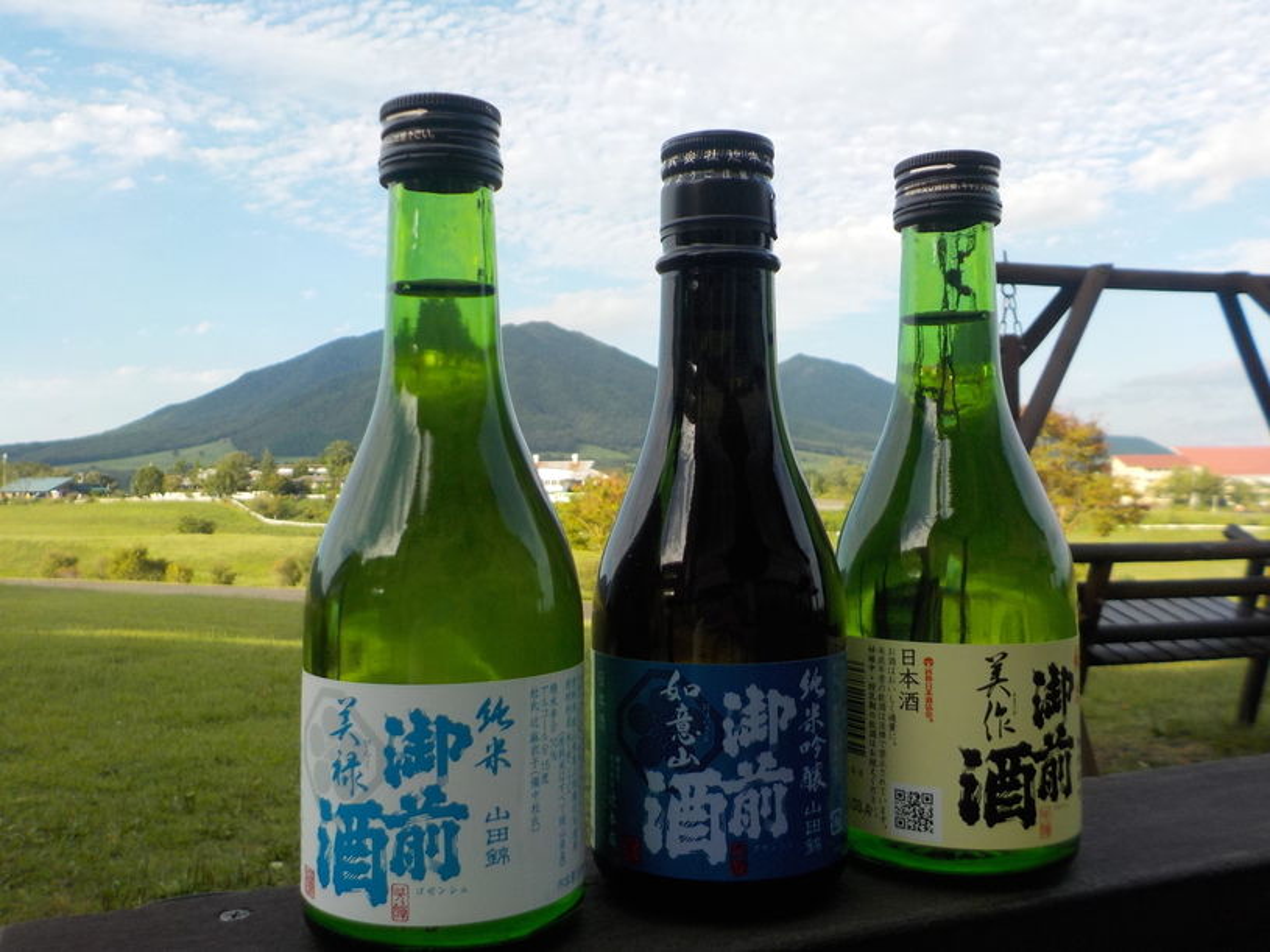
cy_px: 476
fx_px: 1100
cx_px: 635
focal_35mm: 30
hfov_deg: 60.0
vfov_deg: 46.8
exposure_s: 1/640
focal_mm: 4.1
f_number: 3.3
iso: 125
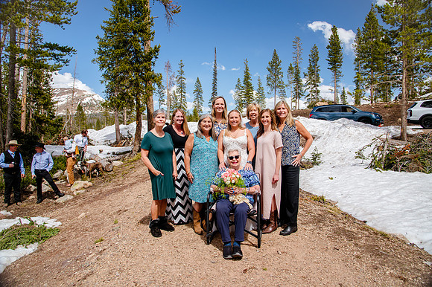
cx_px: 216
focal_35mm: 24
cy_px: 144
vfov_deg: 53.1
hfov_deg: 73.8
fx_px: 288
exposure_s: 1/320
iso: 400
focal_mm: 24
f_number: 7.1
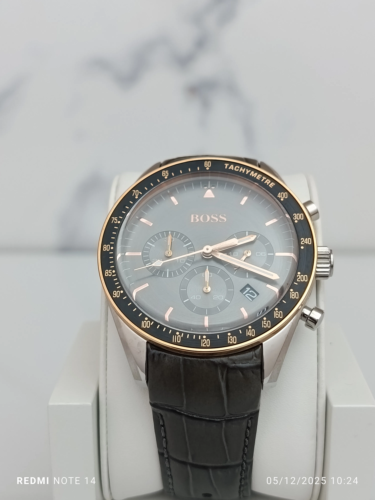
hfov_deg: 30.3
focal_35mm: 48
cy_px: 250
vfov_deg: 39.7
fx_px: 693
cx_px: 188
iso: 244
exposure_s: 1/100
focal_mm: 5.24
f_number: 1.7
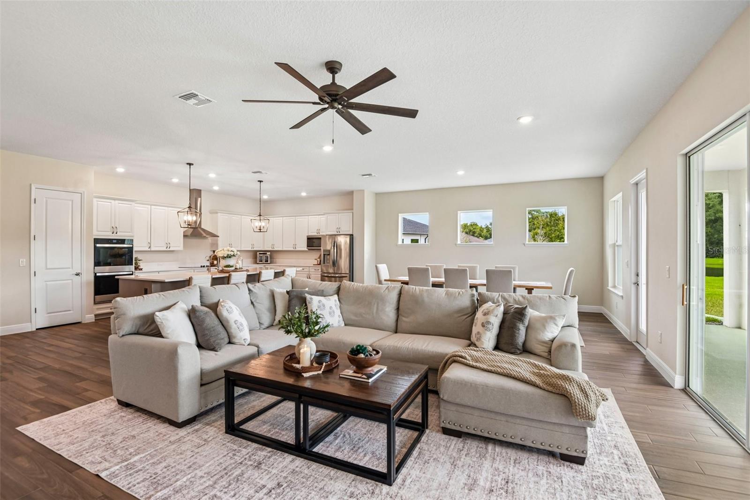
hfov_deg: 96.7
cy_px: 250
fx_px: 333
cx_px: 375
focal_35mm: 16
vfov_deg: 73.7
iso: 400
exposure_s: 1/20
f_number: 8
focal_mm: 16
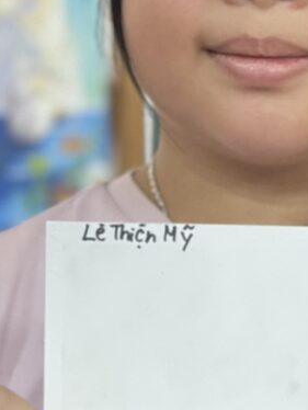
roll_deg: -1.7
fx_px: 2702
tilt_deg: -9.3
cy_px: 308
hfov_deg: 6.5
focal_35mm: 228
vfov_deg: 8.7
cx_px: 319
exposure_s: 1/100
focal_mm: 7.5
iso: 250
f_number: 2.2
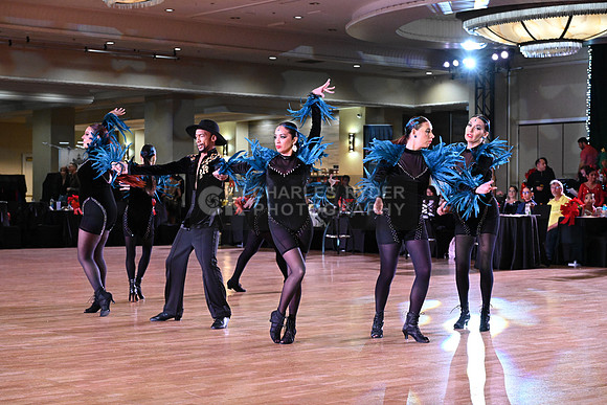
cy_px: 202
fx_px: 1096
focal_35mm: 65
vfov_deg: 20.9
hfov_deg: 31.0
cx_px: 304
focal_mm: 65
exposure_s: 1/320
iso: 6400
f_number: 5.6
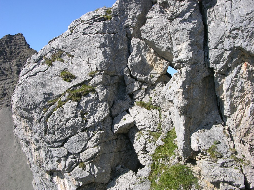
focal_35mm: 47
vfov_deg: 30.9
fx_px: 345
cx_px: 126
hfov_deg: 40.4
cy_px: 94
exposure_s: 1/194
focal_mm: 11.6
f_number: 5.9
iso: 50
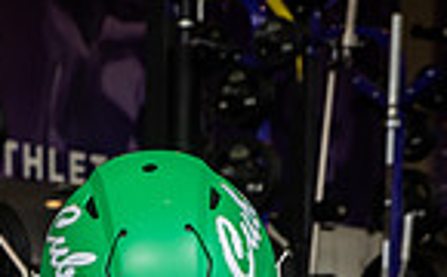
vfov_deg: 7.5
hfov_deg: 12.7
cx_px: 170
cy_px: 631
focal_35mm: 165
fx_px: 2006
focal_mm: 52
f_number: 7.1
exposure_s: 1/250
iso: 800
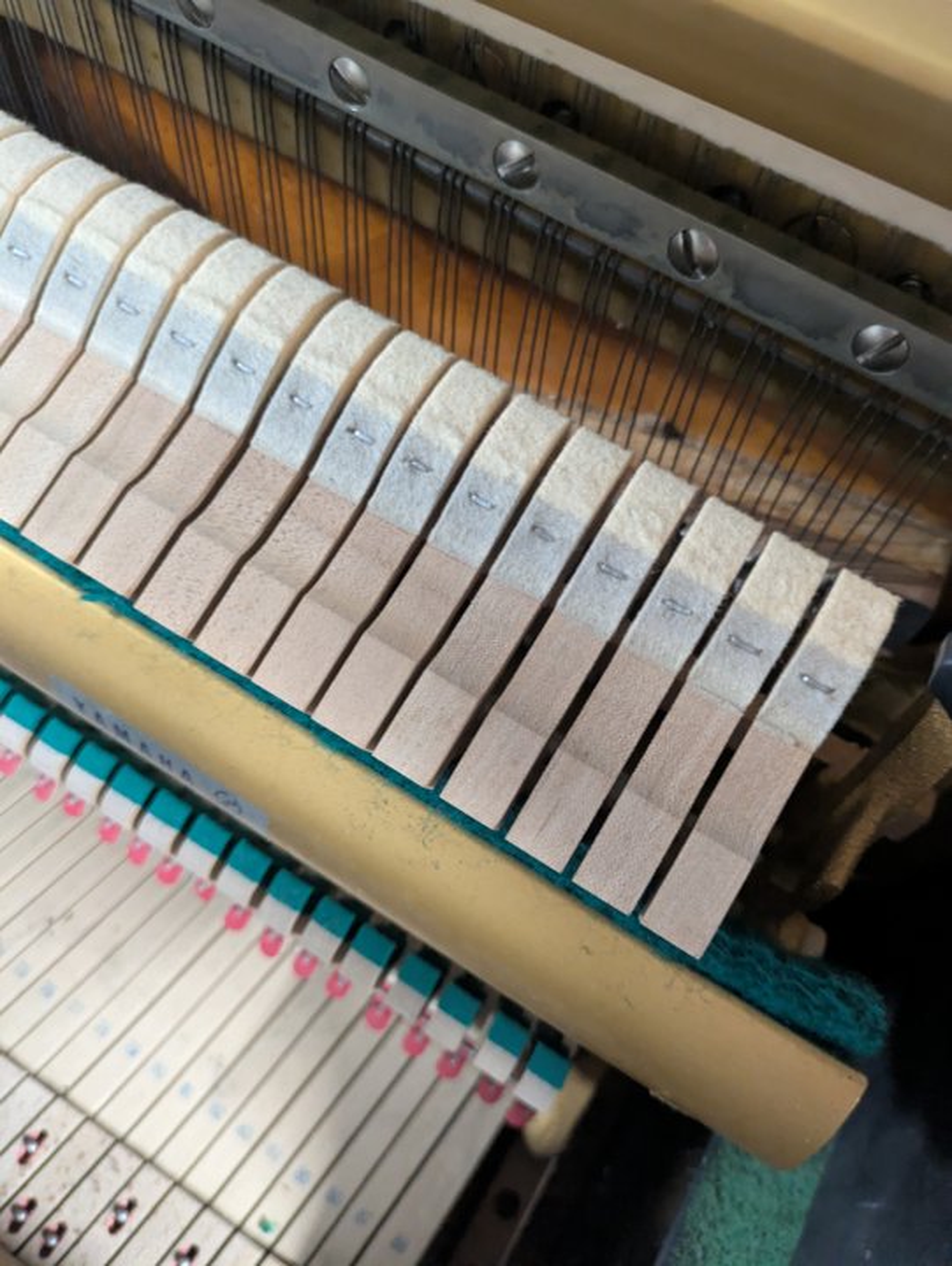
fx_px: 916
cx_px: 476
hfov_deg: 54.9
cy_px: 633
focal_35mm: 25
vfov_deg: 69.4
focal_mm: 5.43
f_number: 1.89
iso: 1780
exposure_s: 1/25
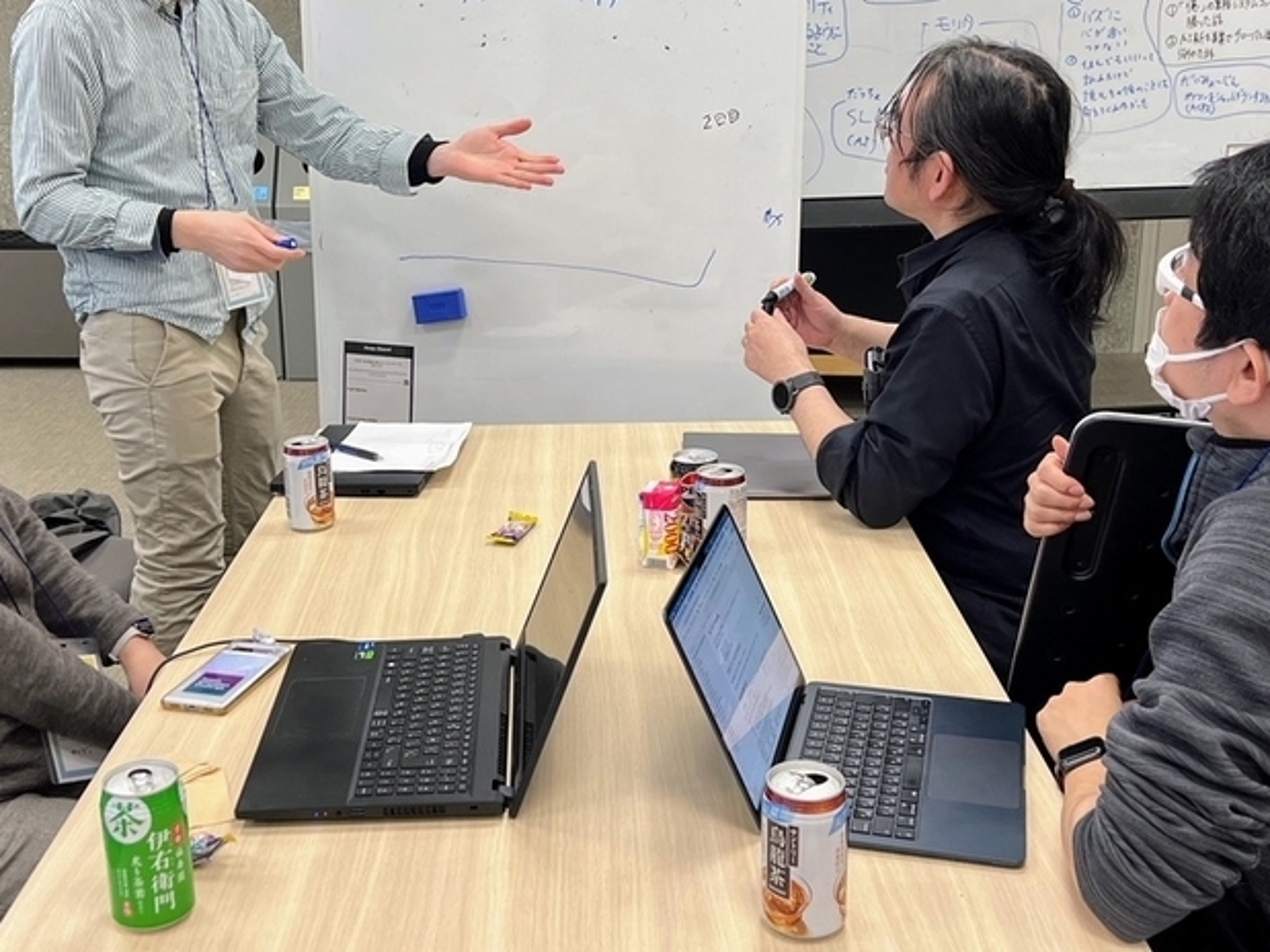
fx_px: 1577
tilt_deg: -15.0
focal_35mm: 43
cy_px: 394
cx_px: 564
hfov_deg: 43.8
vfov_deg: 33.5
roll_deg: +0.7
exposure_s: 1/120
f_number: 1.5
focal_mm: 5.7
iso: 125
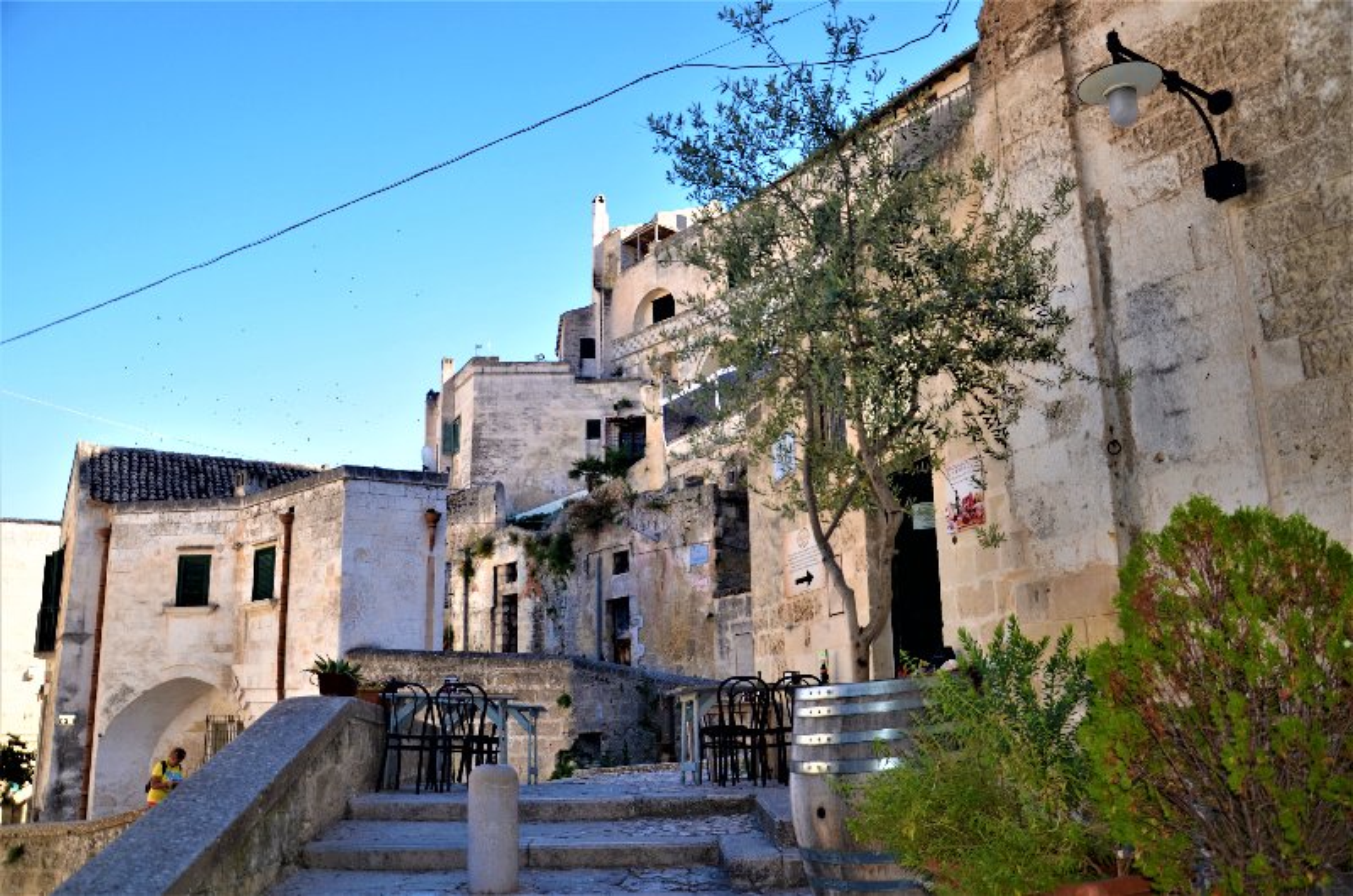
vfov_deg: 47.7
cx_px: 676
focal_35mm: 27
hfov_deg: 67.5
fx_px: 1013
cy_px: 448
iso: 200
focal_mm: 18
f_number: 3.5
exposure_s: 1/200
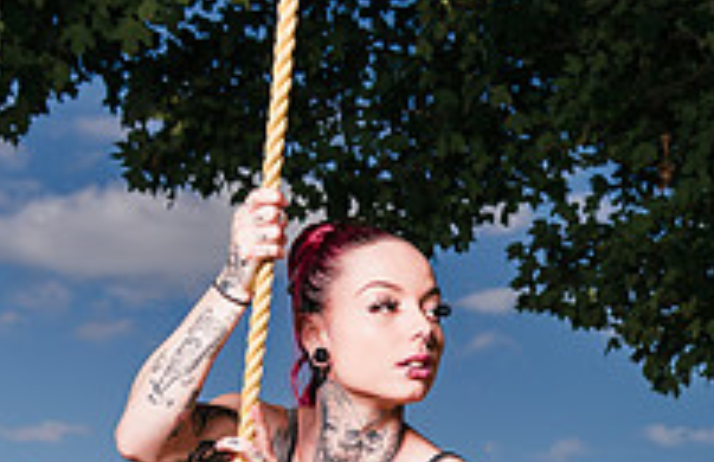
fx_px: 2162
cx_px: 828
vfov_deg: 11.7
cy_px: 666
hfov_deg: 17.9
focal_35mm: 110
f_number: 5
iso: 64
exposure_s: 1/200
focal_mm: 36
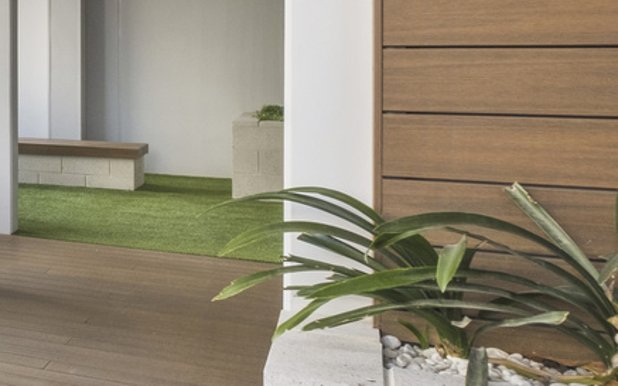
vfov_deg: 22.5
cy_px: 26
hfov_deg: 24.4
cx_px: -392
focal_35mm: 56
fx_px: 943
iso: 200
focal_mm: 10
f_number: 11
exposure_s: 1/15
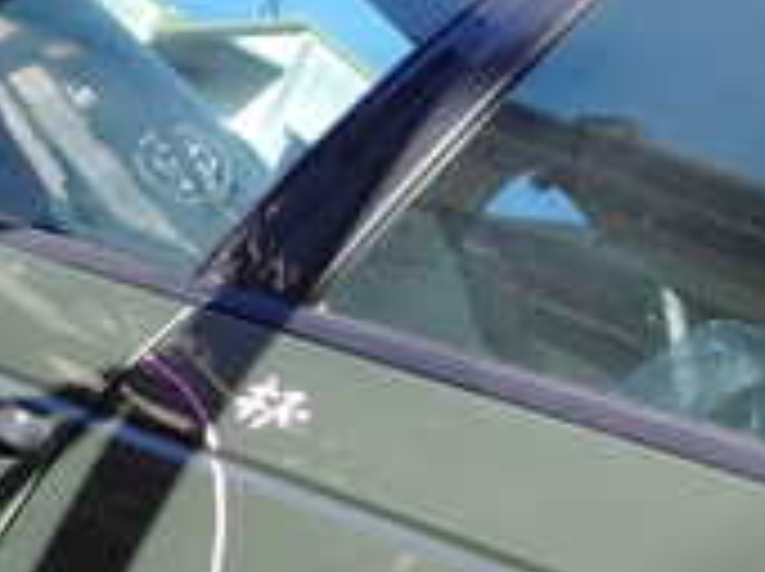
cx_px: 626
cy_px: 685
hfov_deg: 18.4
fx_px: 2339
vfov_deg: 13.5
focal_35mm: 106
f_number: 3.2
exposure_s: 1/400
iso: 100
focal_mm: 5.4
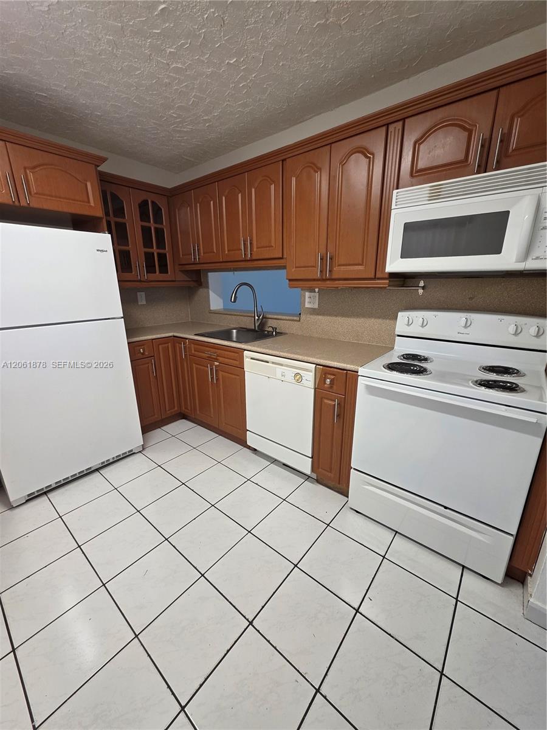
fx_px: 274
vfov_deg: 106.2
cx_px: 274
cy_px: 365
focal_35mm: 13
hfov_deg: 89.9
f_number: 1.9
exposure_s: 1/120
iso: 250
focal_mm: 2.2
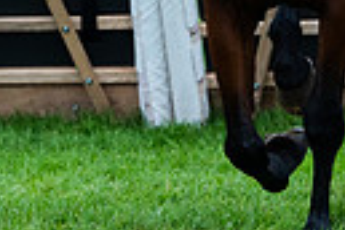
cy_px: -233
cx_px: 857
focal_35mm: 787
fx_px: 7541
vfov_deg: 1.7
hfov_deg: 2.6
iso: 1000
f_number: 4
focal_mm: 155
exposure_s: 1/1000
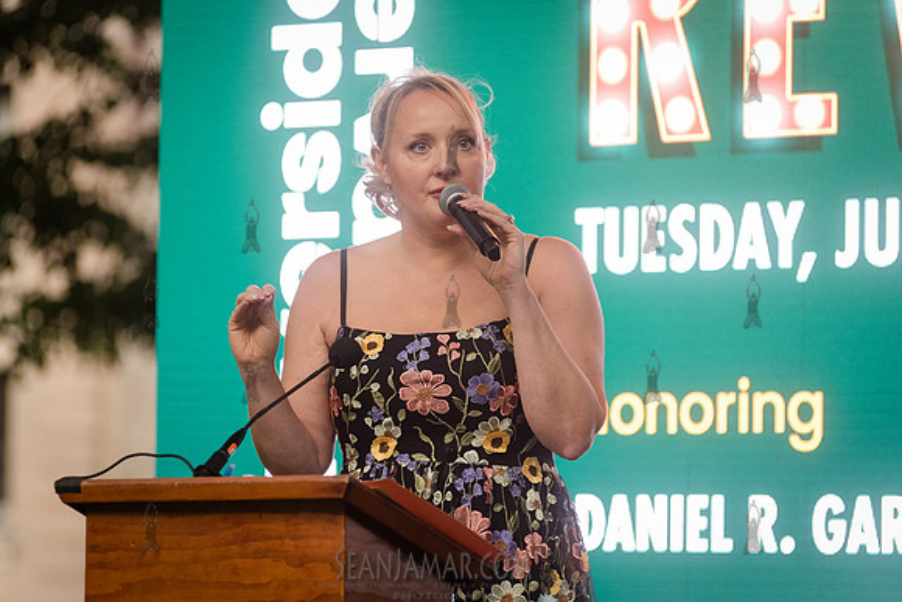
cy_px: 301
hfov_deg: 9.7
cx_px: 451
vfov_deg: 6.5
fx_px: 5335
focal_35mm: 213
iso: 2000
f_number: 4
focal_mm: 200
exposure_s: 1/320
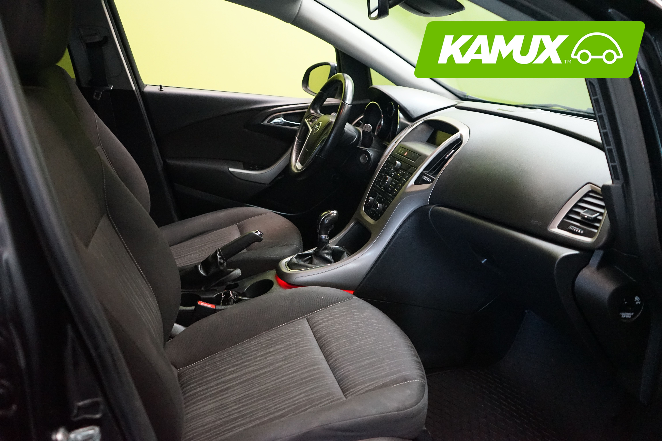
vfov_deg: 46.4
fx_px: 515
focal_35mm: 28
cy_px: 220
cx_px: 331
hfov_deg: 65.5
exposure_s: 1/160
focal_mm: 28
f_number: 3.5
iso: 6400
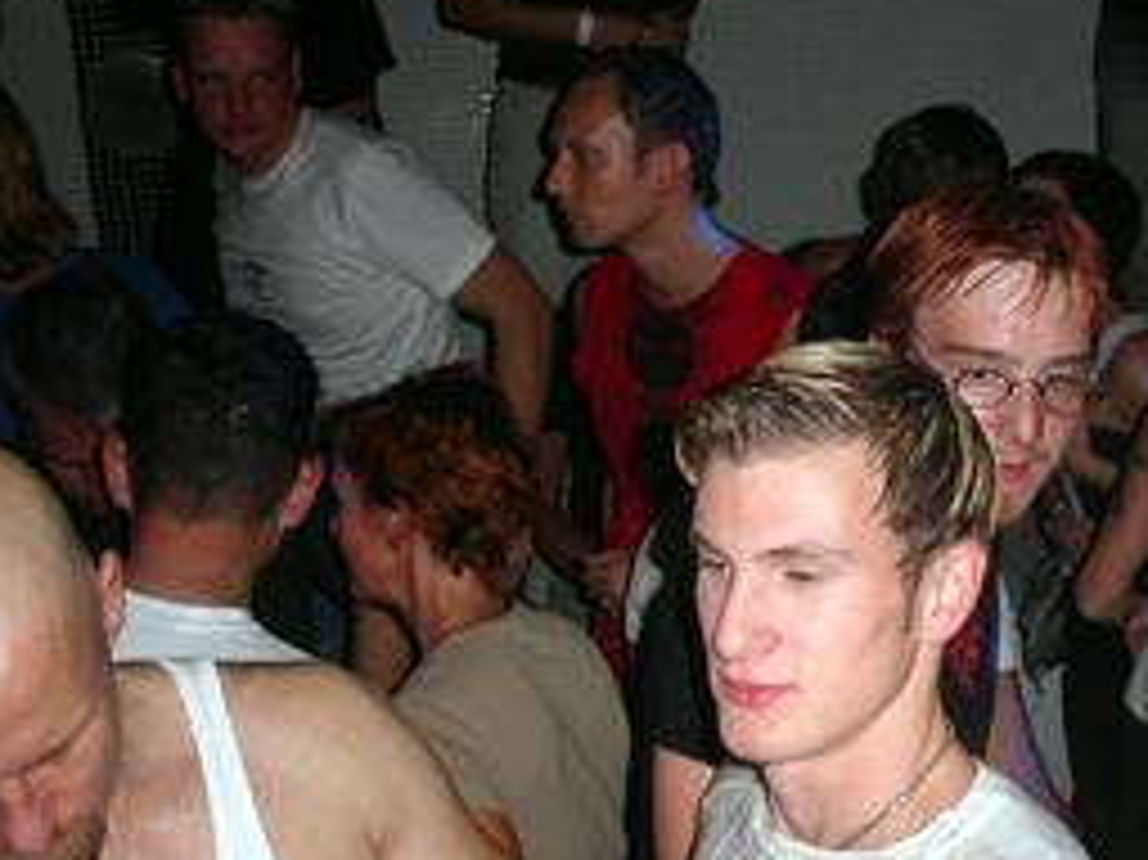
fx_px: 1989
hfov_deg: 31.6
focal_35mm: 60
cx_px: 867
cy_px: 576
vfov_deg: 24.3
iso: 100
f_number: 2.8
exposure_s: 1/30
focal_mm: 7.8
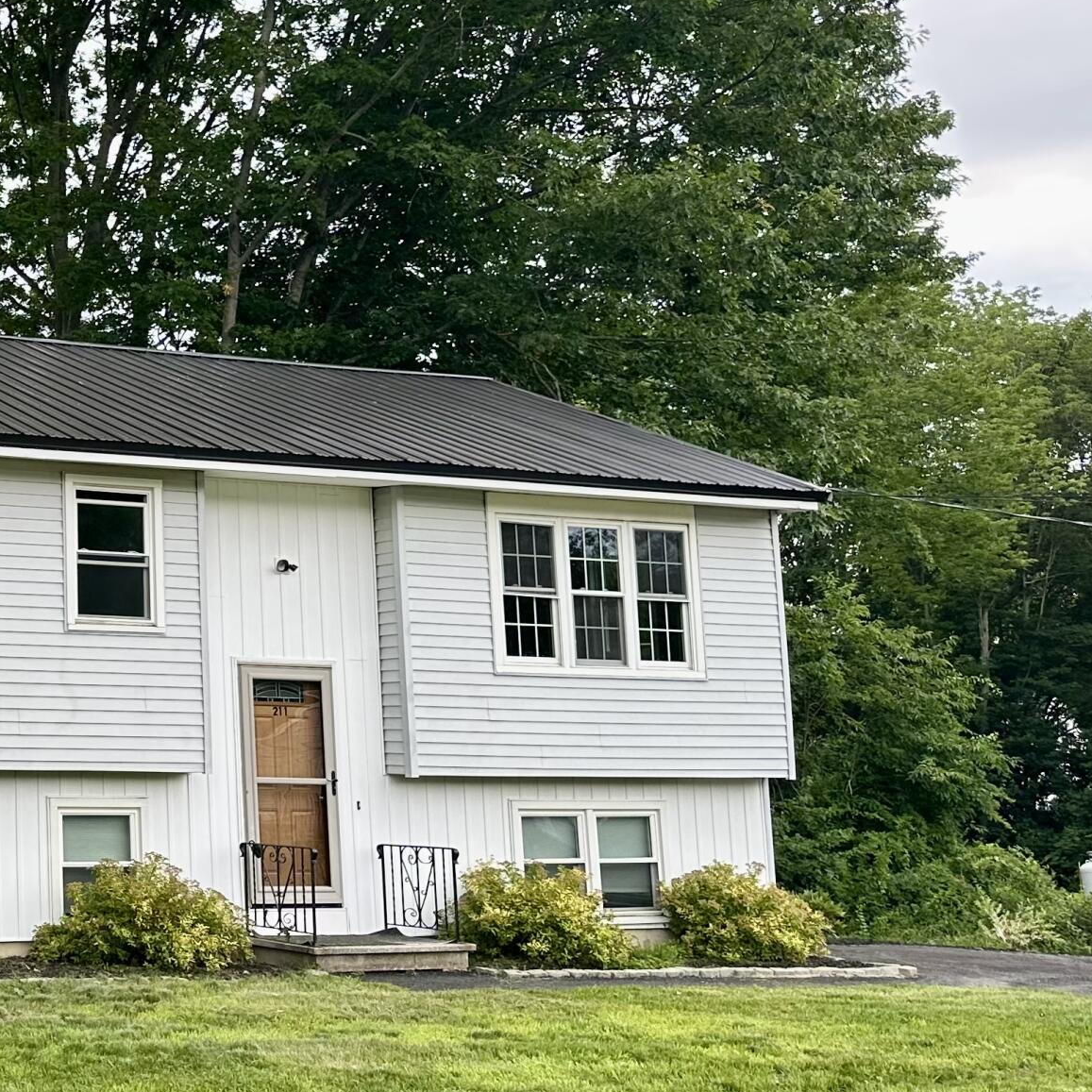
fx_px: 1963
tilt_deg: +10.1
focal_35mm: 55
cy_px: 445
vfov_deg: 31.0
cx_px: -247
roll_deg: -0.2
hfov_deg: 27.1
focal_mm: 6.86
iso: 80
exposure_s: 1/373
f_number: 1.78
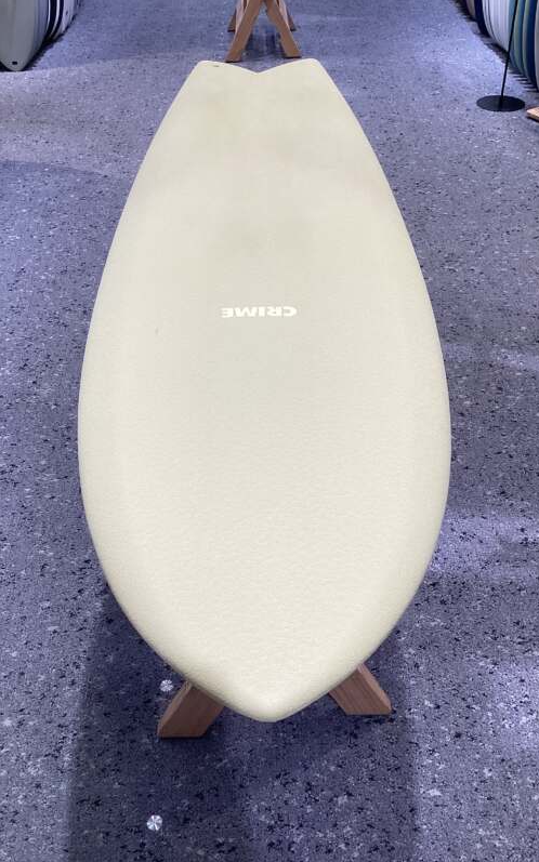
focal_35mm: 33
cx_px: 254
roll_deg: +1.2
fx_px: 776
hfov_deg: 38.3
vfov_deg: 58.1
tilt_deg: -40.6
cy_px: 430
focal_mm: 3.3
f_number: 2.4
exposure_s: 1/60
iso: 50
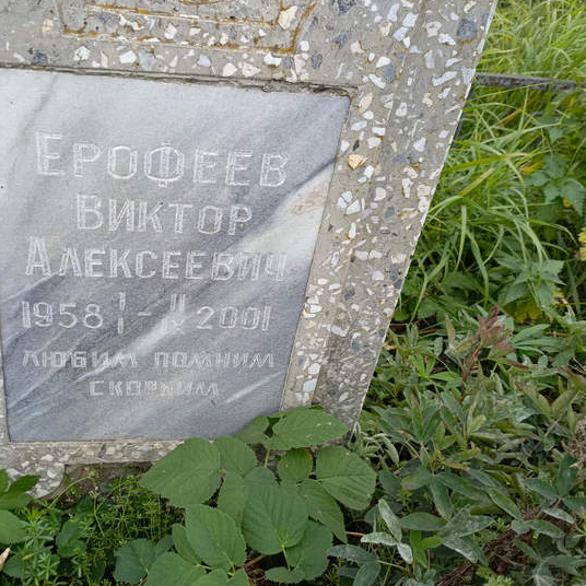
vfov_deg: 49.7
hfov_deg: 49.2
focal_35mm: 33
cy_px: 290
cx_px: 218
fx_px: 632
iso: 112
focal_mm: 4.76
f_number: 1.69
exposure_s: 1/137
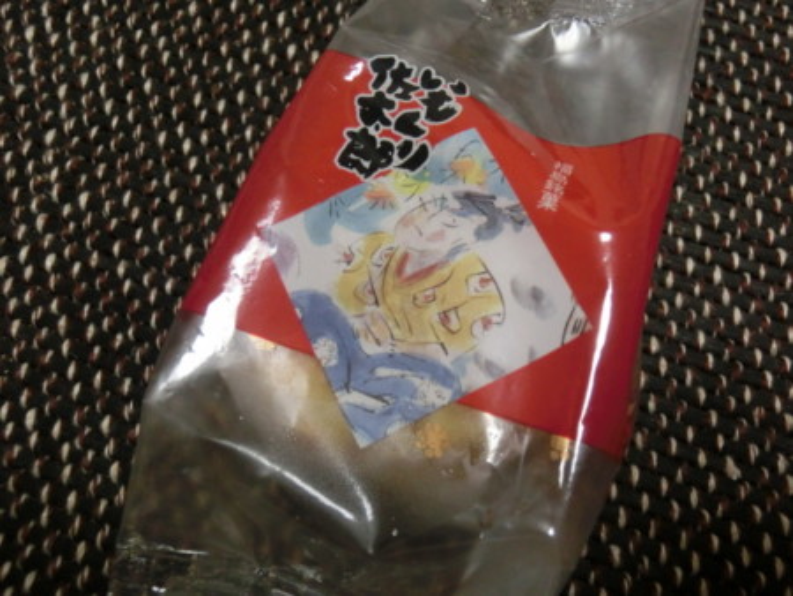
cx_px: 396
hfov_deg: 49.0
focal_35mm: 38
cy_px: 298
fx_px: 871
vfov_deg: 37.8
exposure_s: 1/30
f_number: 3.9
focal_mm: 6.67
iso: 800
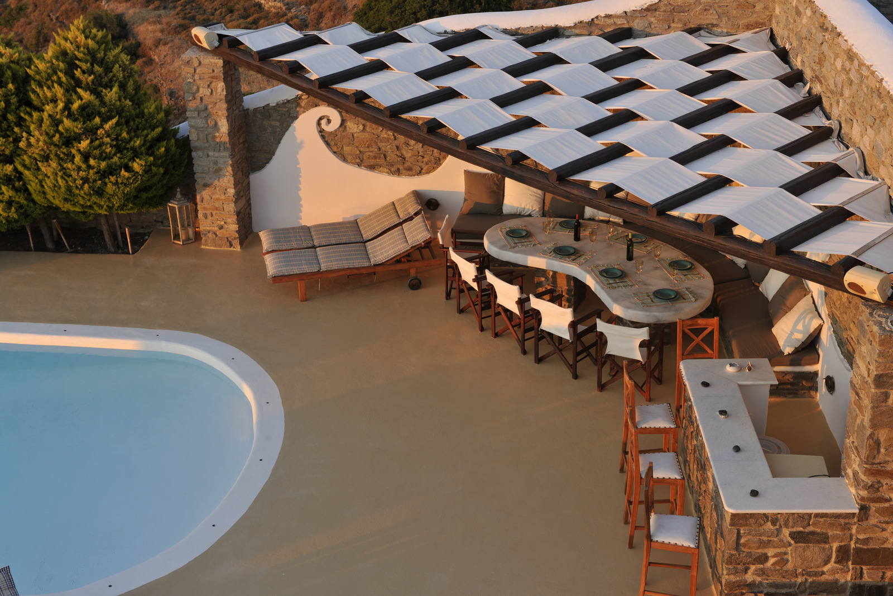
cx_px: 446
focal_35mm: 56
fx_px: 1389
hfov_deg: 35.6
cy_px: 298
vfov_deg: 24.2
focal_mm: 56
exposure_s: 1/30
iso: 100
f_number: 8
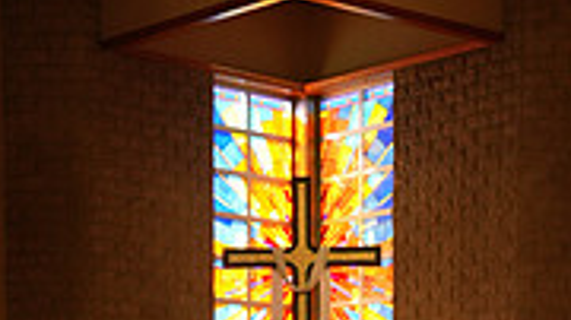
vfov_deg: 9.0
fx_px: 1907
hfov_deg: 17.0
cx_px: 235
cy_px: 656
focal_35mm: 126
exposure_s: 1/80
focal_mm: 32
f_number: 8
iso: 800
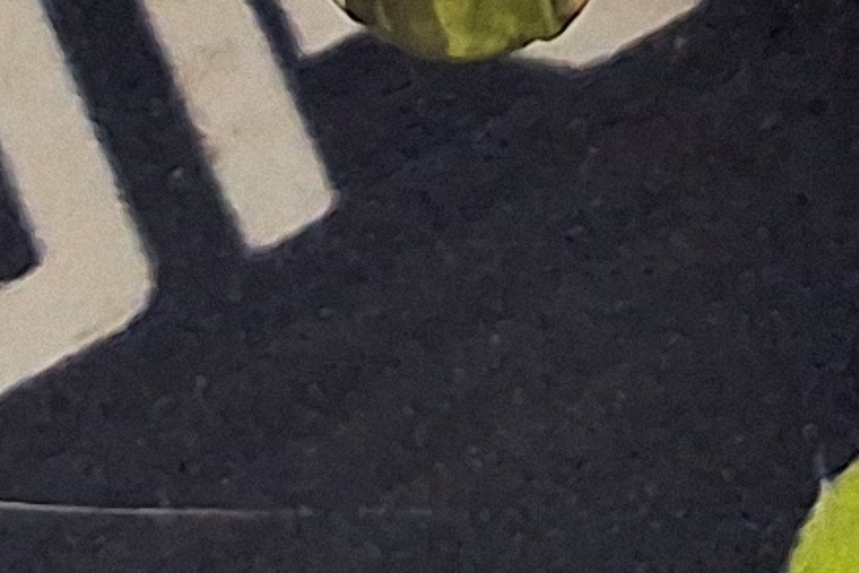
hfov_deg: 9.5
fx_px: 5177
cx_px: 547
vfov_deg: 5.6
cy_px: -1519
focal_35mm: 217
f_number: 1.9
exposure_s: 1/24
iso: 250
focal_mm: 2.91
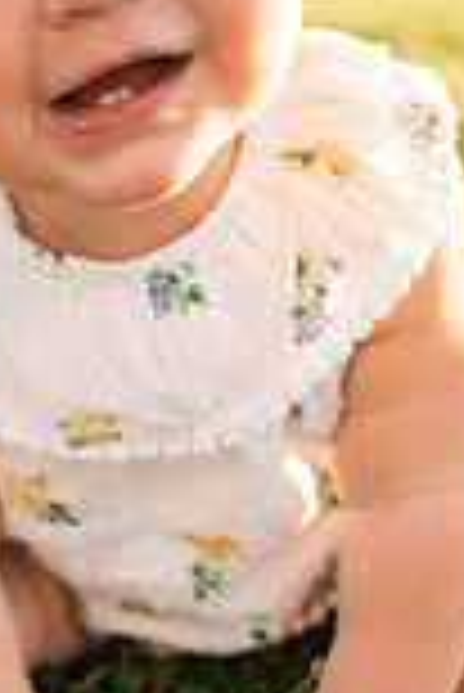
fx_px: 1350
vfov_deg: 28.6
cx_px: 41
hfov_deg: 19.1
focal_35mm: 70
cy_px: 468
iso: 400
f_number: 2.8
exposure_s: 1/2000
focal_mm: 24
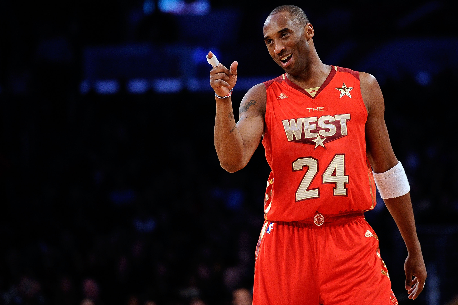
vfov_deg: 6.5
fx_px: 2683
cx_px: 222
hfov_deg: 9.8
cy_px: 155
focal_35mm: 211
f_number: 2.8
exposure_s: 1/1000
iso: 3200
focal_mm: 200
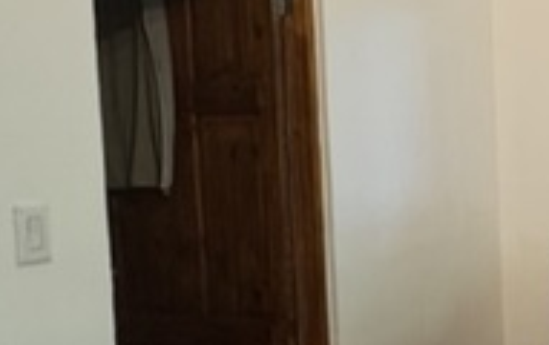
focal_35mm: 62
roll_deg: +2.3
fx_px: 929
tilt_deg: -3.4
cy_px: 170
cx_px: 753
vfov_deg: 21.0
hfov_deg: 26.6
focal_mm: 2.22
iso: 320
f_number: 2.2
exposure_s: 1/60
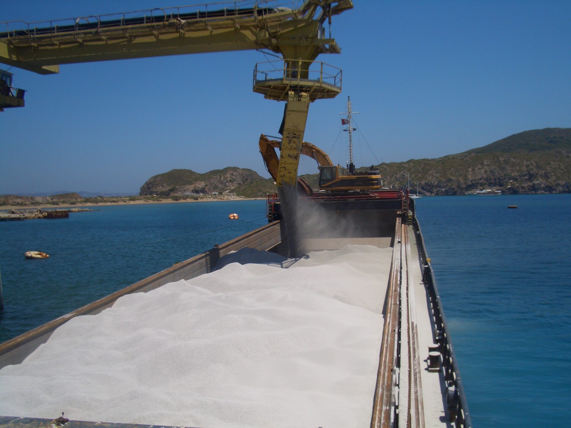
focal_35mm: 35
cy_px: 214
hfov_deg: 52.6
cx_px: 286
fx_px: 577
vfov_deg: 40.7
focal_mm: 5.8
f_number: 4.3
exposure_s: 1/1000
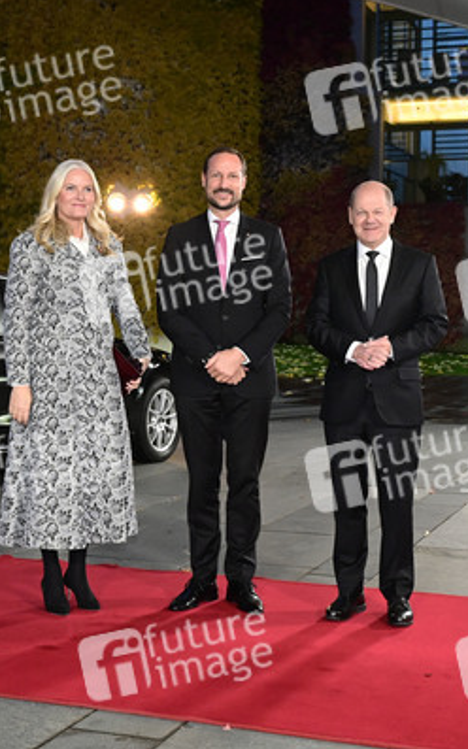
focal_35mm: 38
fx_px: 776
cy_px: 374
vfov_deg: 51.5
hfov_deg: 33.6
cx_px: 230
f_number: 5
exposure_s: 1/160
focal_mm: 37
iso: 5000
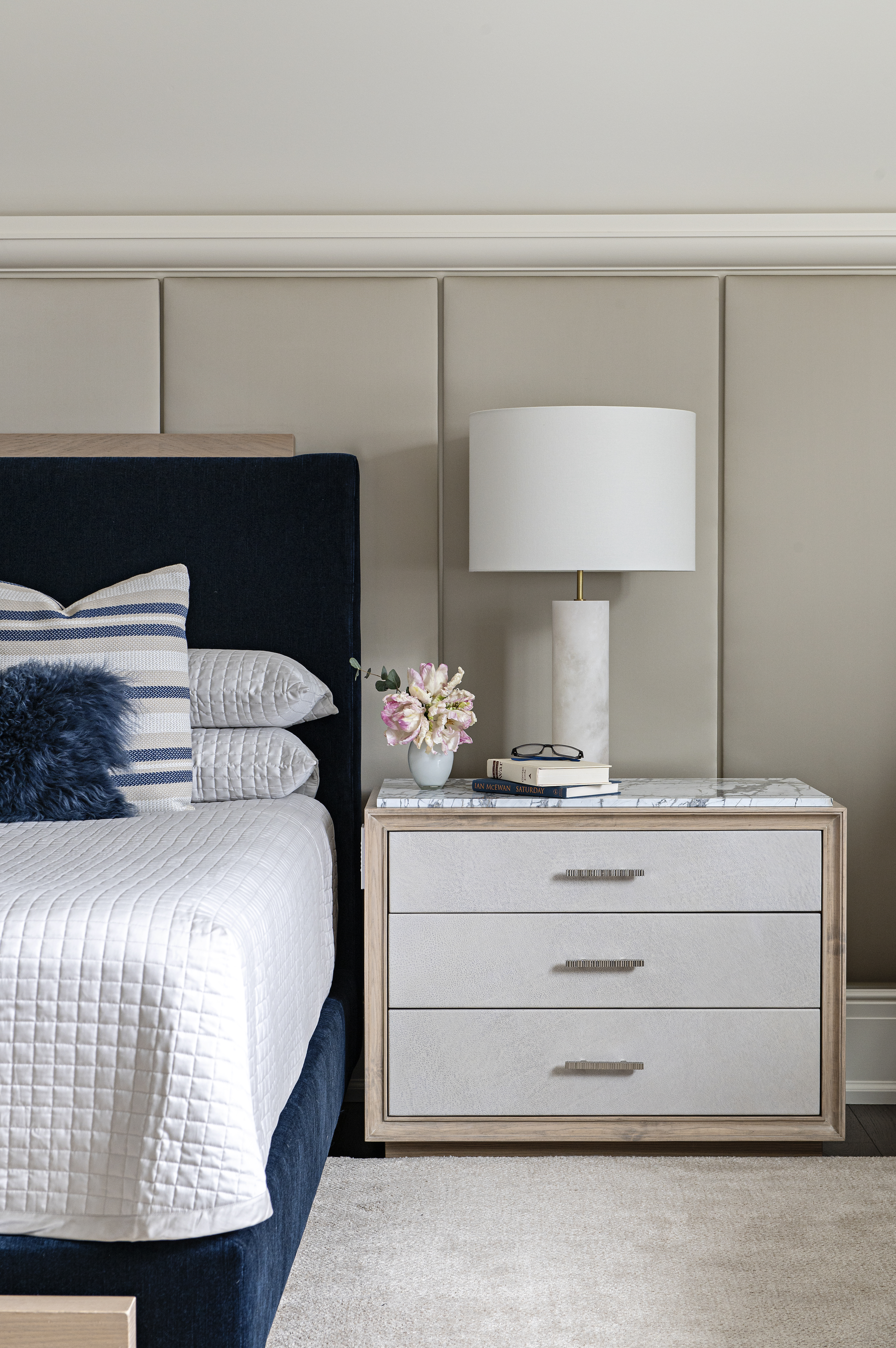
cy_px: 674
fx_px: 2318
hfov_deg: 21.9
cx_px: 448
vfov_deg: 32.4
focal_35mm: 62
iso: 400
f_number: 8
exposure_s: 1/13
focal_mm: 62
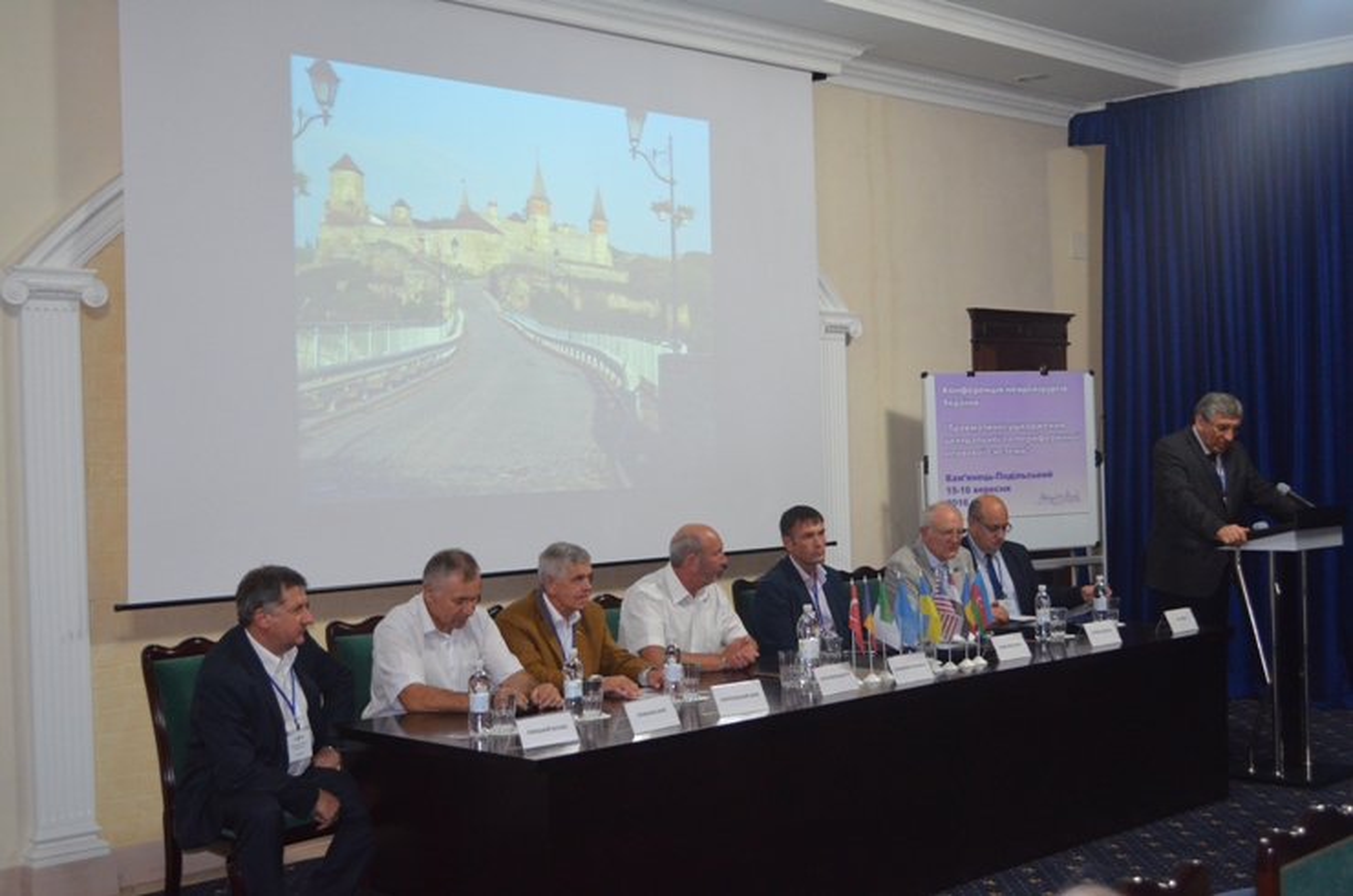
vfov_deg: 27.9
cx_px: 676
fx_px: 1800
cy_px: 448
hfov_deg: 41.2
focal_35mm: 48
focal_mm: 32
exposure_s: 1/60
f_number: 4.8
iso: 1600
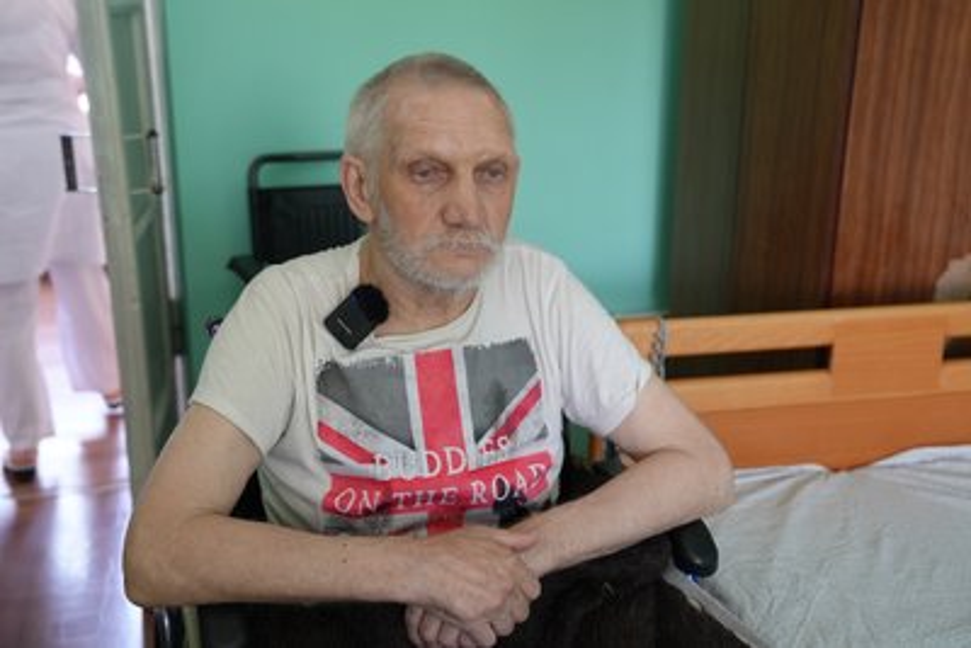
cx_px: 486
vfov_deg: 33.4
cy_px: 324
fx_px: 1079
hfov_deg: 48.4
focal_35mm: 40
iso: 1600
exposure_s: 1/160
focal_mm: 40
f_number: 4
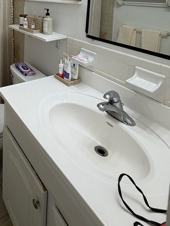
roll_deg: -1.0
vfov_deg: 54.7
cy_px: 14
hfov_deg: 45.0
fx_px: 177
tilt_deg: -4.0
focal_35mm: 27
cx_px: 8
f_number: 2.2
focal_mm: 2.22
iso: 50
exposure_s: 1/120
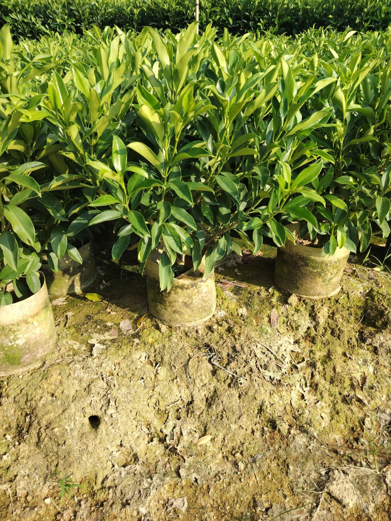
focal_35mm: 24
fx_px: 362
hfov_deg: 56.8
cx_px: 196
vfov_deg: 71.6
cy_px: 260
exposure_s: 1/900
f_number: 1.75
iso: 284
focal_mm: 5.25
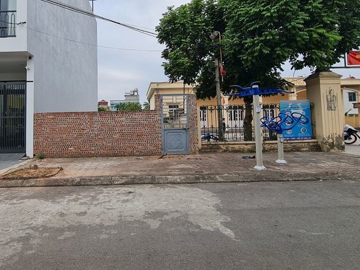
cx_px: 129
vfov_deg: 63.0
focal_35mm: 21
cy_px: 111
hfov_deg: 77.2
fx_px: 218
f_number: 2.2
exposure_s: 1/107
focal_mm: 2.2
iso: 64
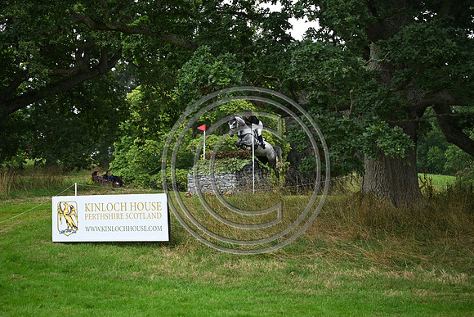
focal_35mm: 120
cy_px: 158
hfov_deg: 17.1
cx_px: 237
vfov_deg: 11.4
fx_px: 1580
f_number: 4
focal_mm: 120
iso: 1000
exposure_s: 1/1250
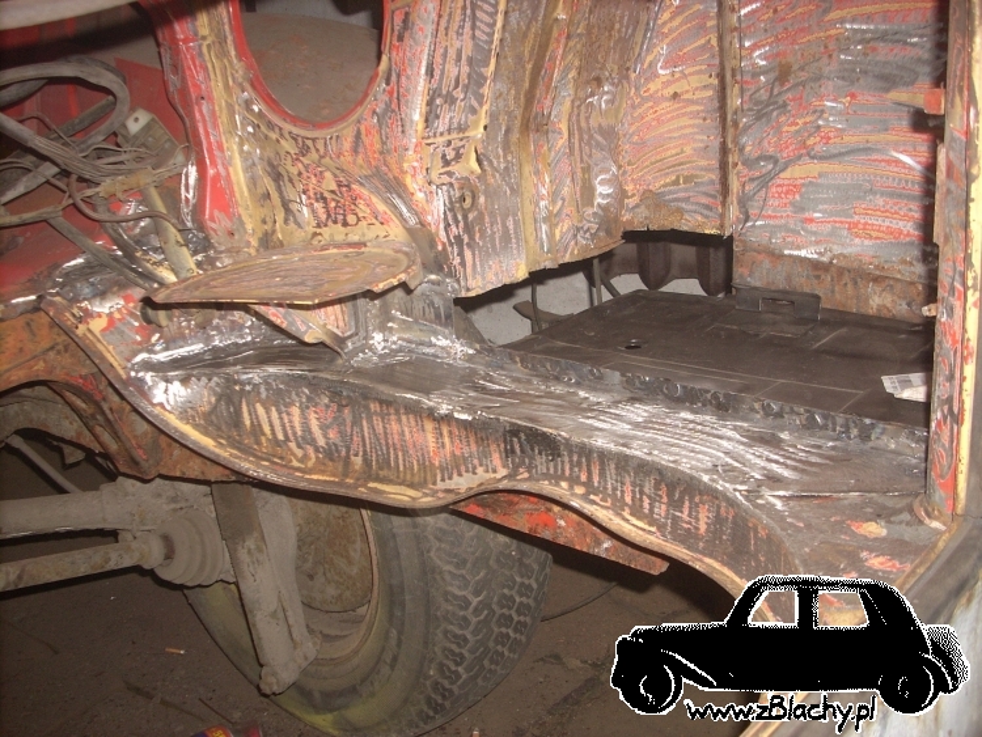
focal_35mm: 37
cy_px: 368
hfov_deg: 50.1
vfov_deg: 38.7
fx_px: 1050
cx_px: 491
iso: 100
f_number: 2.8
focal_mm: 6.2
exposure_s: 1/60
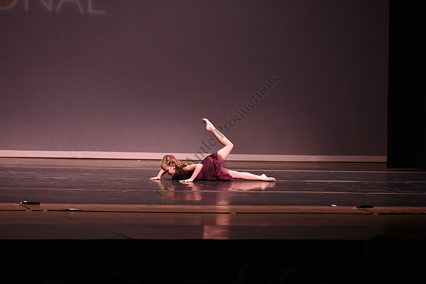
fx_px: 2367
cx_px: 213
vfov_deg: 6.9
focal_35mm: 200
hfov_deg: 10.3
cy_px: 142
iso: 2000
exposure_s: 1/250
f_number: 4
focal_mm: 200
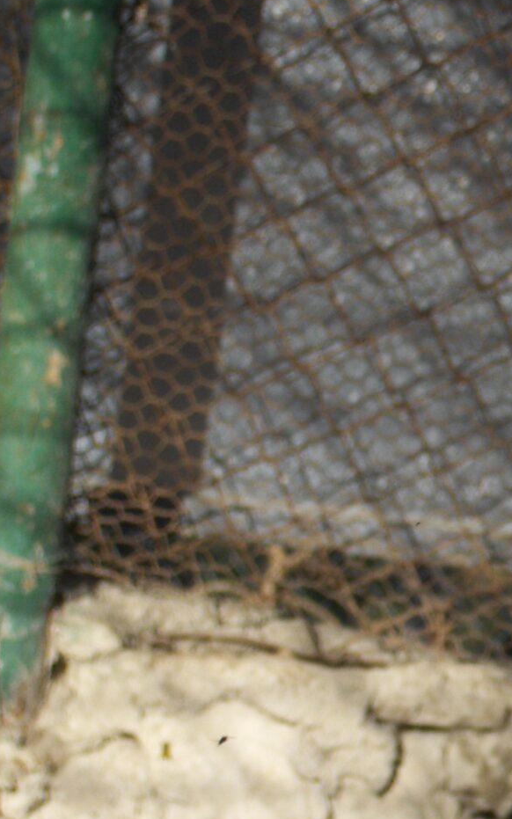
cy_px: 636
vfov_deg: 10.0
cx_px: 815
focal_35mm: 210
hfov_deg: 6.2
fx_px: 4688
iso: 112
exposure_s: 1/461
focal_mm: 19
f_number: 4.4
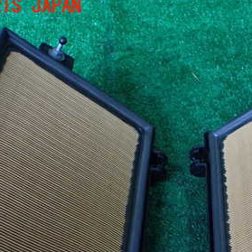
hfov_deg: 29.6
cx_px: 188
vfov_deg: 29.4
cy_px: 199
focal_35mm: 57
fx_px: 469
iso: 800
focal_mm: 5.4
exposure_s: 1/125
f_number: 2.3
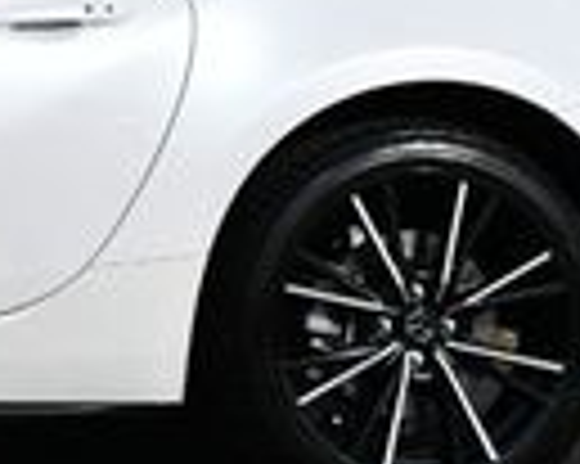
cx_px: -423
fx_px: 5129
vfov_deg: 5.1
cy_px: -252
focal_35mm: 299
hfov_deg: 6.4
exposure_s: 1/320
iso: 100
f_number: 9
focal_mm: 32
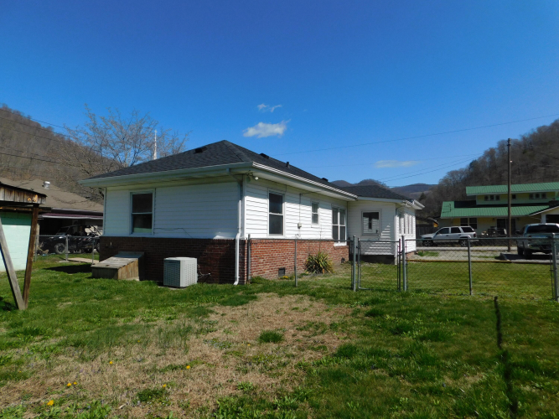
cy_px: 210
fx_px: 371
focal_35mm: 23
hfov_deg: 73.9
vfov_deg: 58.9
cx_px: 280
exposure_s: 1/800
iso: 125
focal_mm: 4
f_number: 6
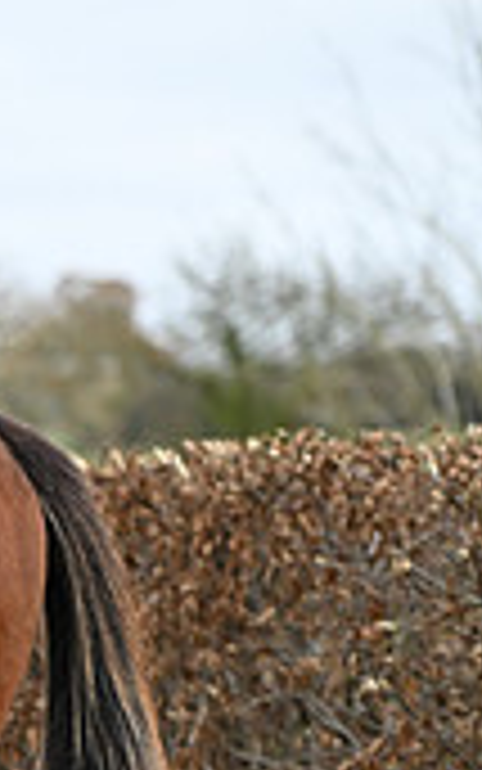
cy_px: 754
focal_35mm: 423
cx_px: -806
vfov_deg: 5.0
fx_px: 8883
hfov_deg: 3.1
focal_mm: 122
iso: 1000
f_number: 4
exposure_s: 1/1000
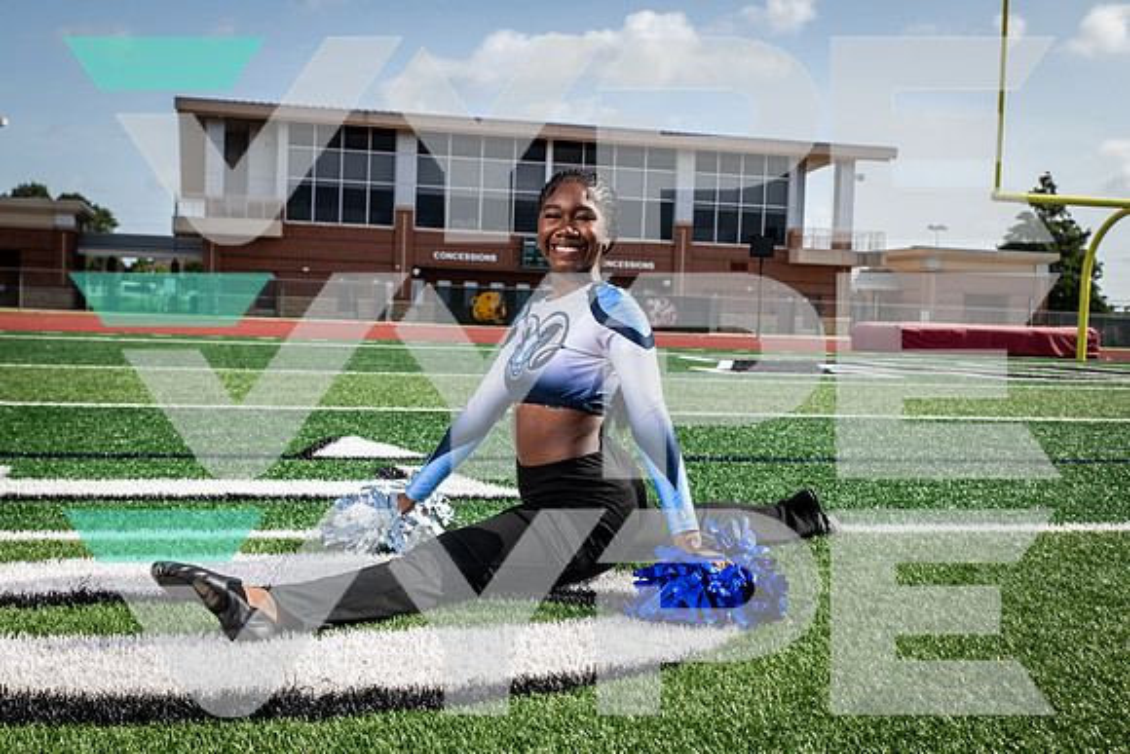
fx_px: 1381
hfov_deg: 44.5
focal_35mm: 44
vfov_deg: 30.5
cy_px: 377
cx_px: 565
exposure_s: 1/400
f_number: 7.1
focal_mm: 44
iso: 125
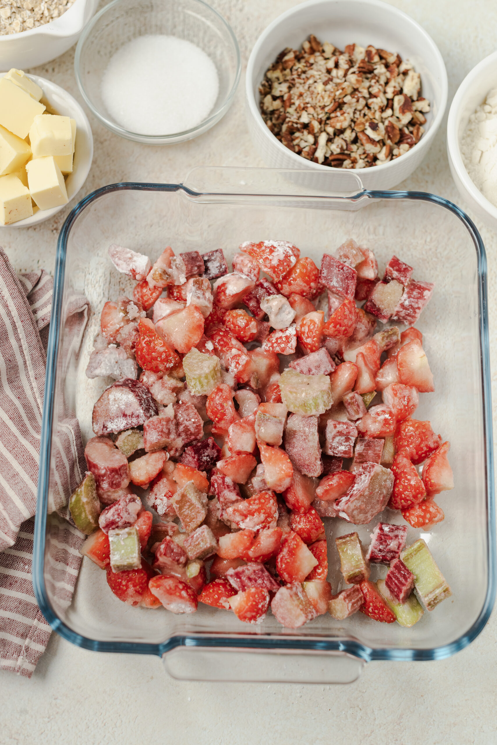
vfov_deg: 39.6
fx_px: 1035
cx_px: 248
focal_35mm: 50
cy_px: 372
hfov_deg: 27.0
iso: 250
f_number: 4
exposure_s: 1/50
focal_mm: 50
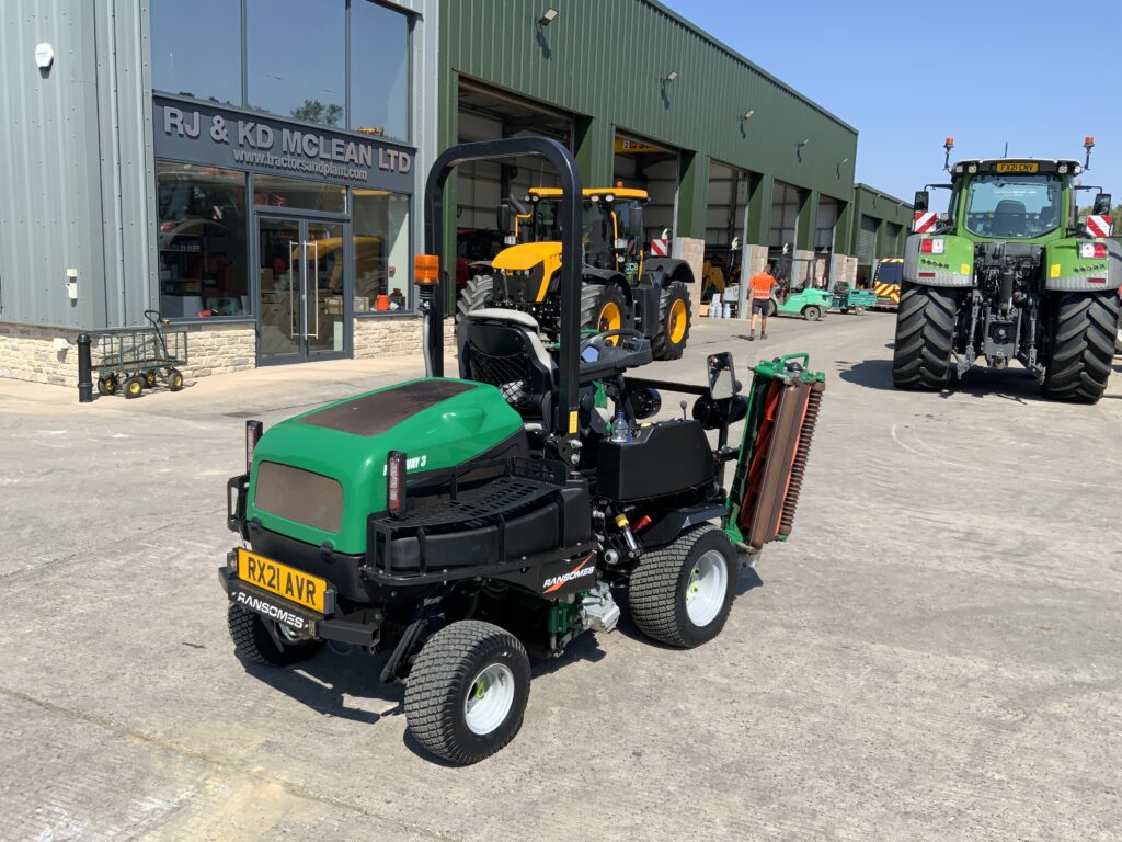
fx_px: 940
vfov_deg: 48.2
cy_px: 421
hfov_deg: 61.7
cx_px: 561
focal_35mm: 29
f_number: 1.8
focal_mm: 3
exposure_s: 1/1490
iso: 16
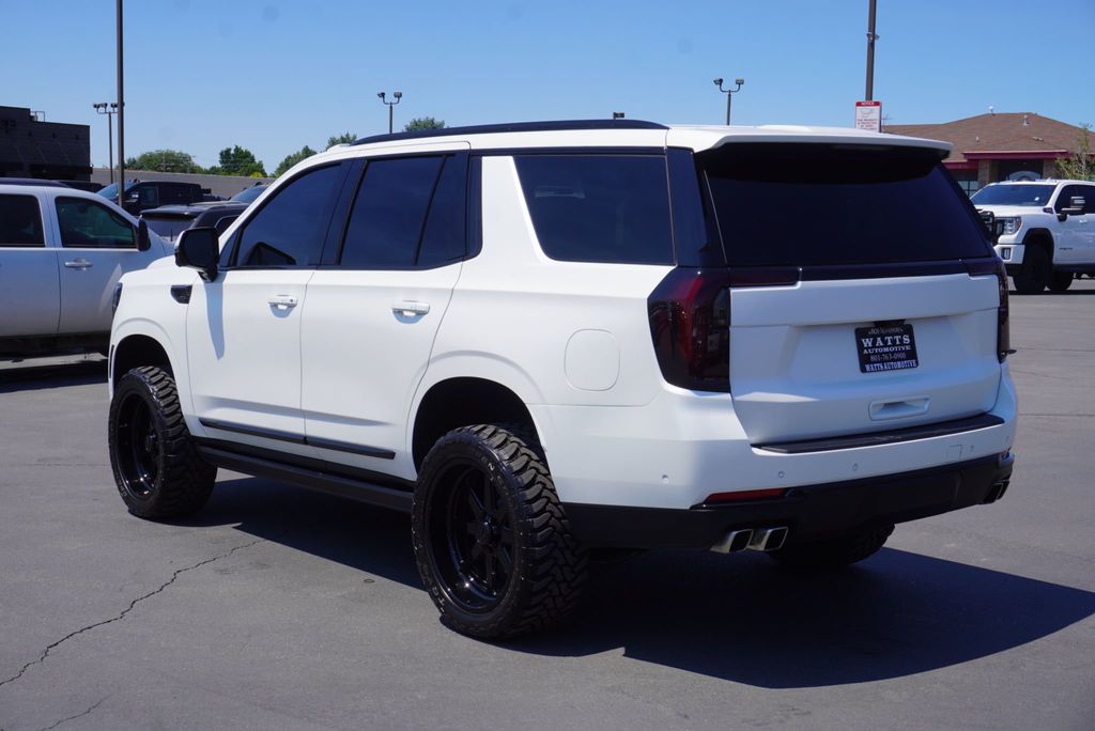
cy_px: 366
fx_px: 1506
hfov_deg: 39.9
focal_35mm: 50
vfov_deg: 27.3
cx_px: 548
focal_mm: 33
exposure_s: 1/200
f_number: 11
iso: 100
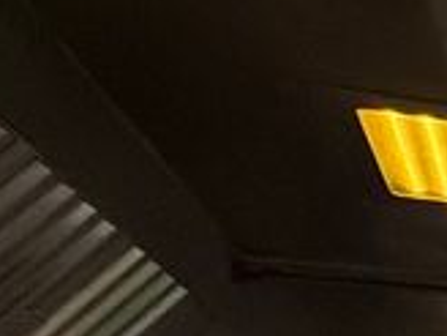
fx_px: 1227
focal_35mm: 95
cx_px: 1483
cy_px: 919
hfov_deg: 10.2
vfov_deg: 11.4
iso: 200
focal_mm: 2.22
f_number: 2.2
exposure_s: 1/100
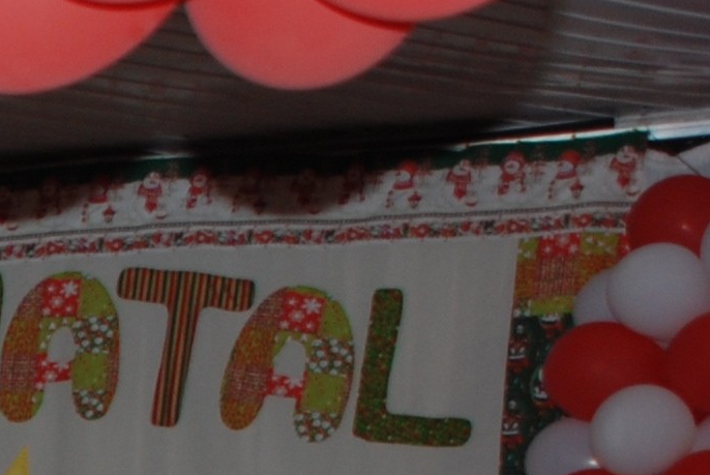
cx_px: -1114
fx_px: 4343
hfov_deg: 8.4
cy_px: 1306
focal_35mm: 220
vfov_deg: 5.9
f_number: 4
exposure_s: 1/60
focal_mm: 26
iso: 200
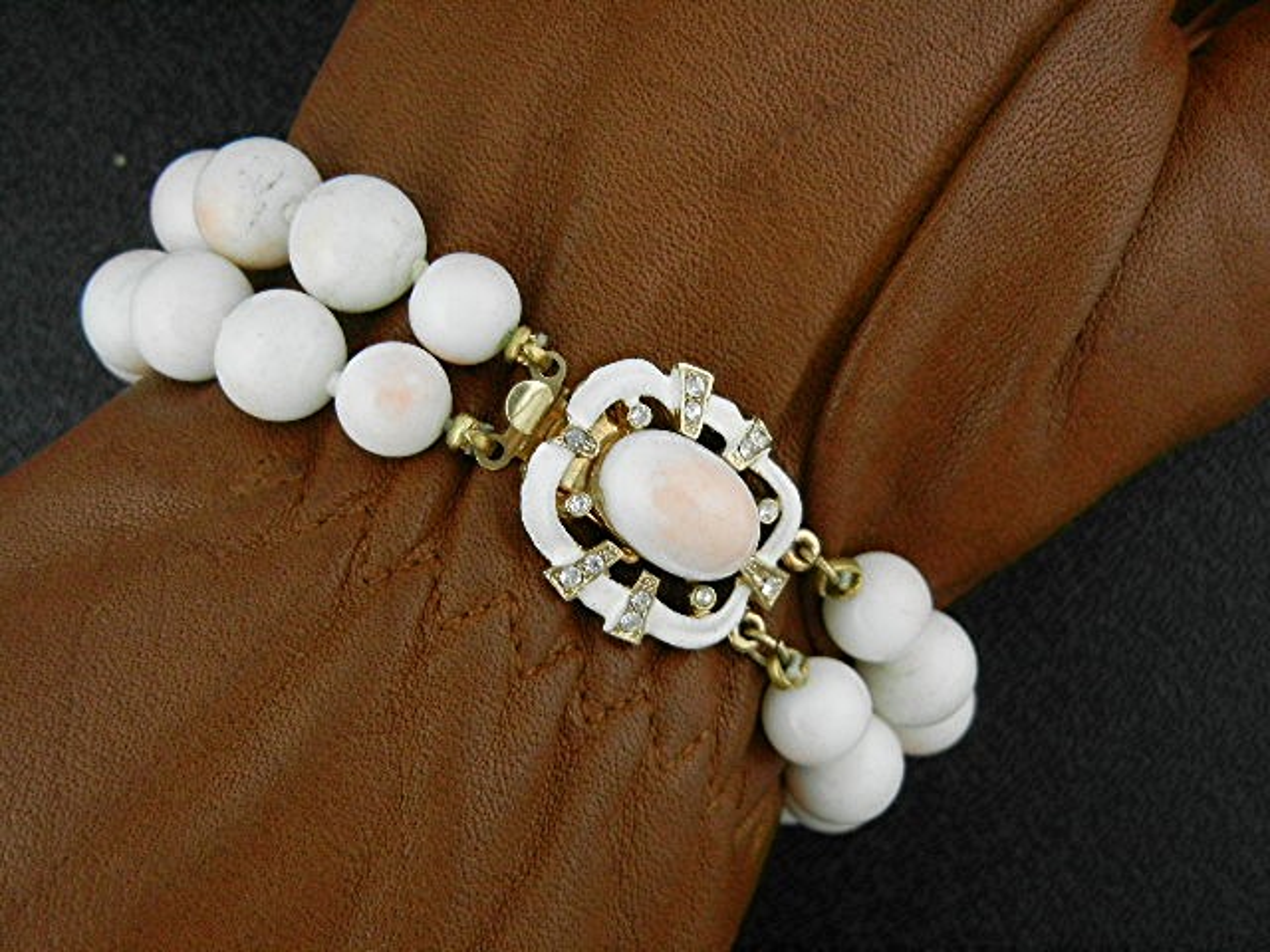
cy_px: 476
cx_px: 635
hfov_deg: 32.7
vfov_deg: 24.8
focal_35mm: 59
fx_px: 2165
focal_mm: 10.6
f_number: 4
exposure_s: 1/6.8
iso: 200
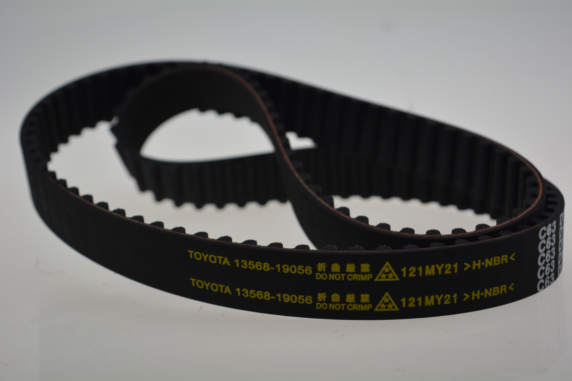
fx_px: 1311
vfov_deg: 16.6
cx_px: 286
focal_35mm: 82
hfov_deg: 24.6
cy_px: 190
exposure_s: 1/125
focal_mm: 55
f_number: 5.6
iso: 200
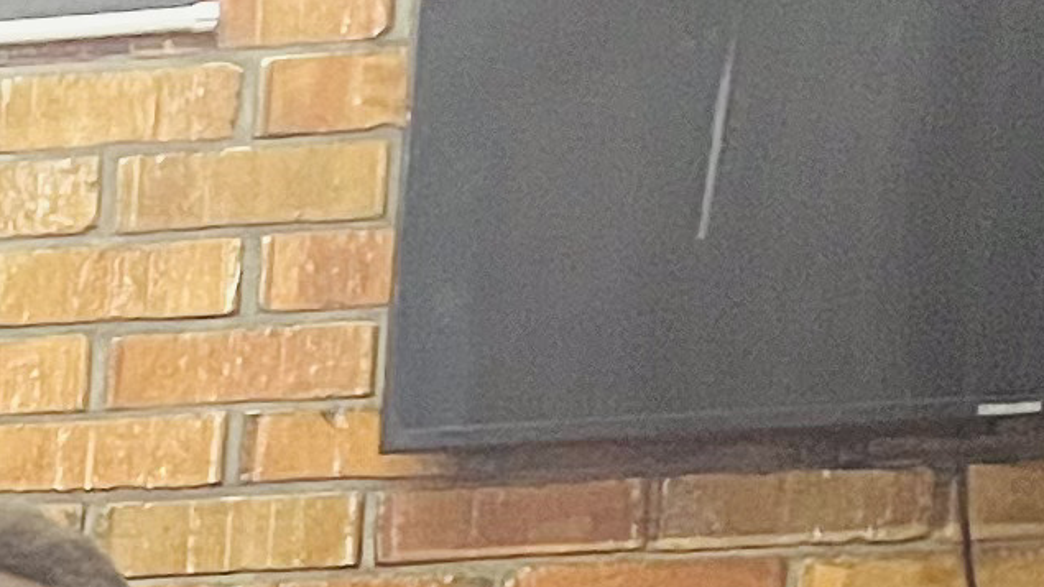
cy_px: 2085
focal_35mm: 180
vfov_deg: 6.0
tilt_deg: -11.9
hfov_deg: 9.5
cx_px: -2042
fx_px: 4982
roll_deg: +1.4
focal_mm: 5.7
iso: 500
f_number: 1.5
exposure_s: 1/48
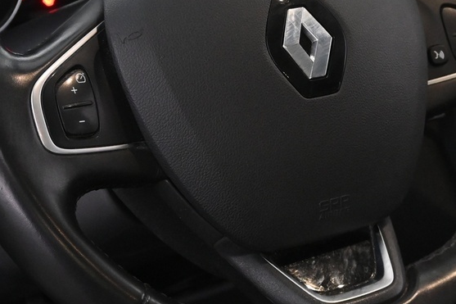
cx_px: 269
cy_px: 70
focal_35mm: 98
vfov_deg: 13.9
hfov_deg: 20.8
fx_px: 1243
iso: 2200
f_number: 4
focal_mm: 22.5
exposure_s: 1/40
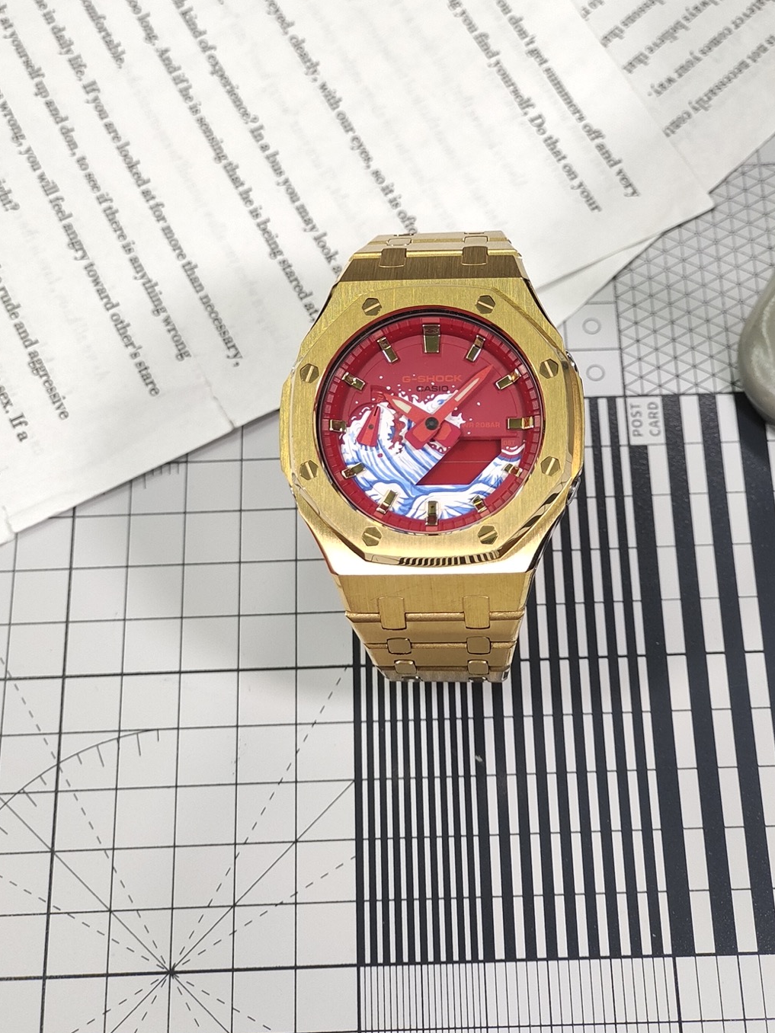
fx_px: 1761
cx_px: 423
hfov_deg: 24.8
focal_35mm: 59
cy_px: 458
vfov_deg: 32.7
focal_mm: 7.55
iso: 93
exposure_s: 1/100
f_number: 2.08
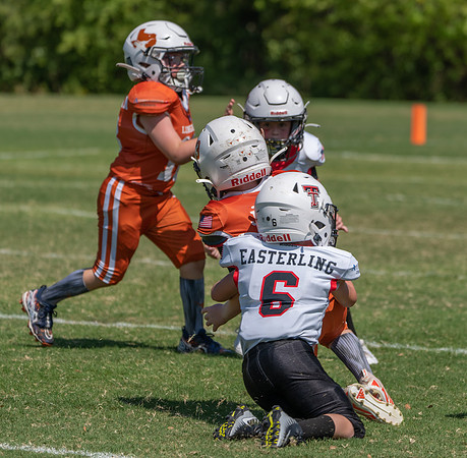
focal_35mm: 297
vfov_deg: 5.8
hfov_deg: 5.9
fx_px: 4494
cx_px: 321
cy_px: 233
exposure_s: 1/800
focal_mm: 221
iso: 100
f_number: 5.6
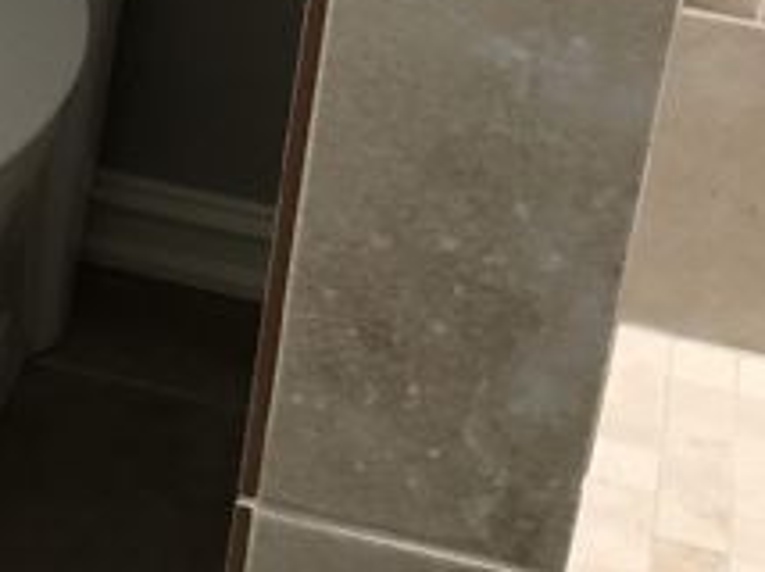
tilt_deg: -25.3
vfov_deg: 10.9
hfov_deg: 14.1
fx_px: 2892
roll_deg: -2.3
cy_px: -257
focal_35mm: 131
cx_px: -390
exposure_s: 1/15
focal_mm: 3.99
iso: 50
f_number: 1.8
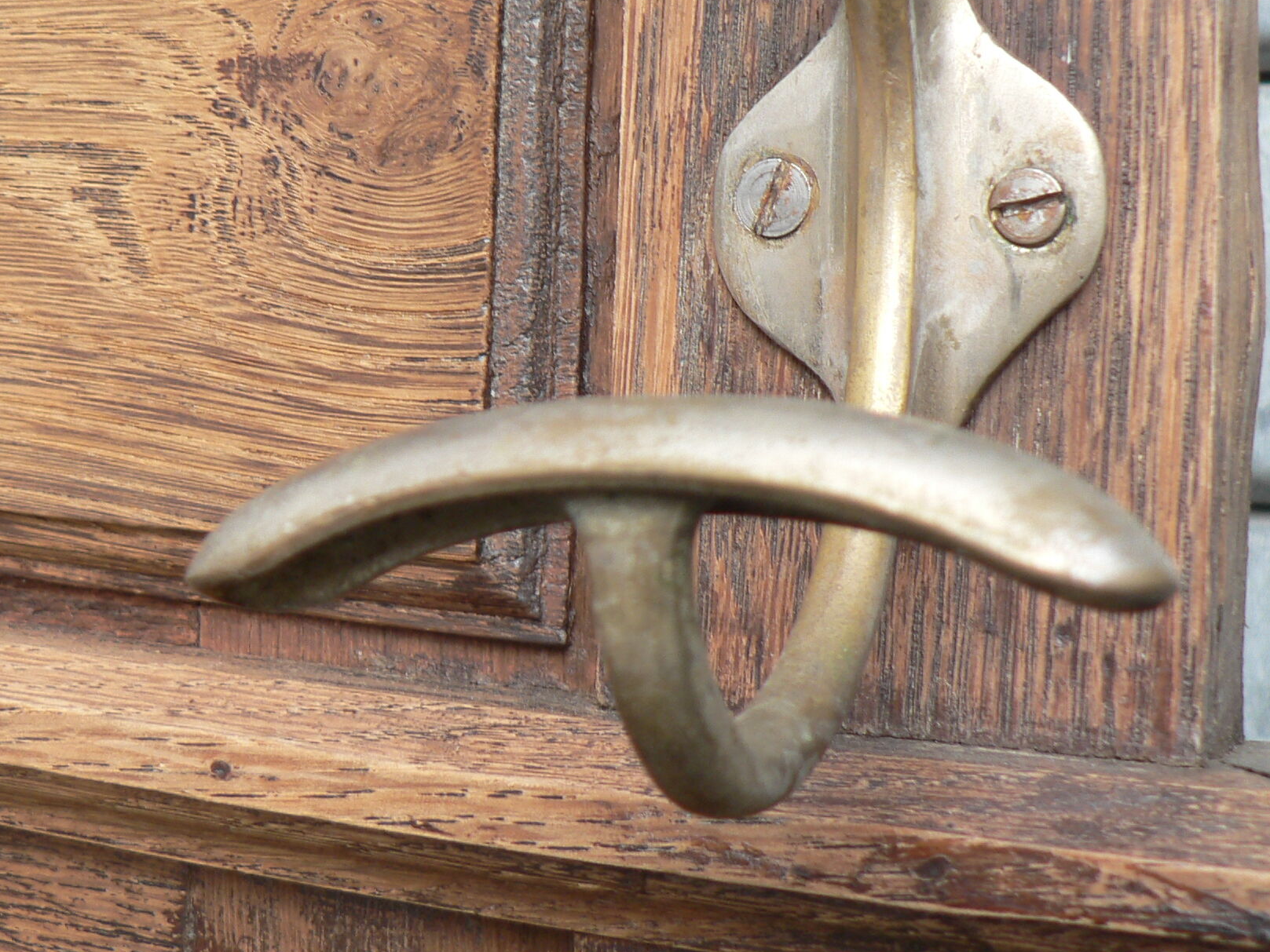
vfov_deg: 25.3
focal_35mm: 57
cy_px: 233
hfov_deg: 33.4
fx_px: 2091
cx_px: 390
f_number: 2.8
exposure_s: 1/100
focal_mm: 6
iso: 80
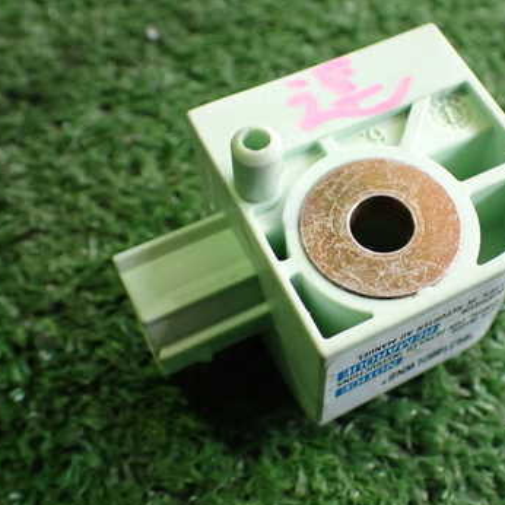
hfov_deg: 36.1
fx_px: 759
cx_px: 369
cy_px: 245
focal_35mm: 46
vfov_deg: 36.8
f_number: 2.3
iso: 640
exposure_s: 1/125
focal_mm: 5.4
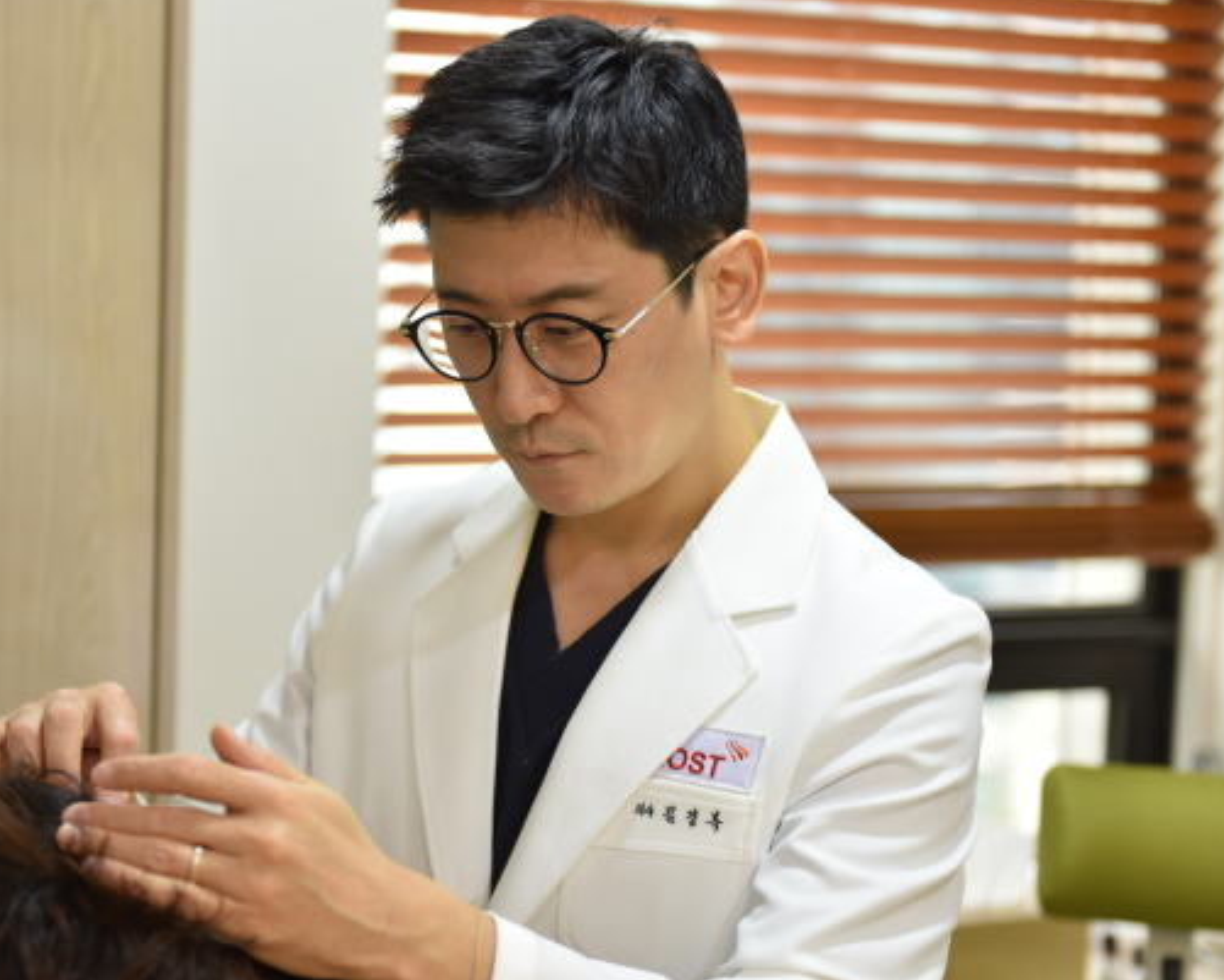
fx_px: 2645
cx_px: 559
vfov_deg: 21.0
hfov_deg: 26.0
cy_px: 514
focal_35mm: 73
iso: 640
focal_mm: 60
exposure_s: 1/125
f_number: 2.8
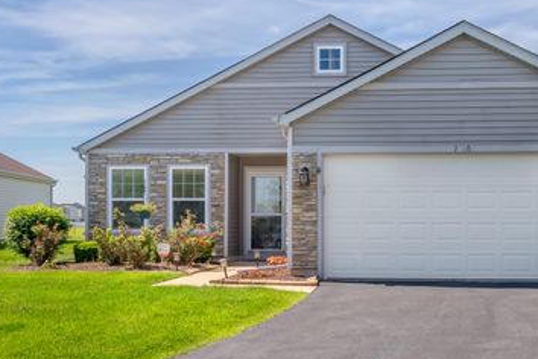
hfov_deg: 40.6
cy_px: 230
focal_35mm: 48
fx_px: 717
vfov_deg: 27.9
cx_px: 362
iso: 320
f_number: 8
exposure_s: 1/160
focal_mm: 34
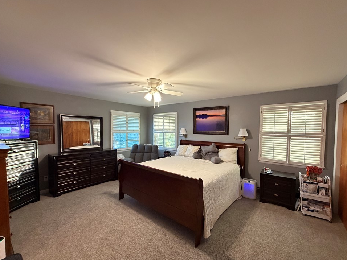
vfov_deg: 81.7
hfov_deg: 98.1
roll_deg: +0.0
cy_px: 135
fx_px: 150
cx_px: 181
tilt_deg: -0.5
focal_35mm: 15
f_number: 2.2
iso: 500
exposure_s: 1/60
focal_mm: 2.22
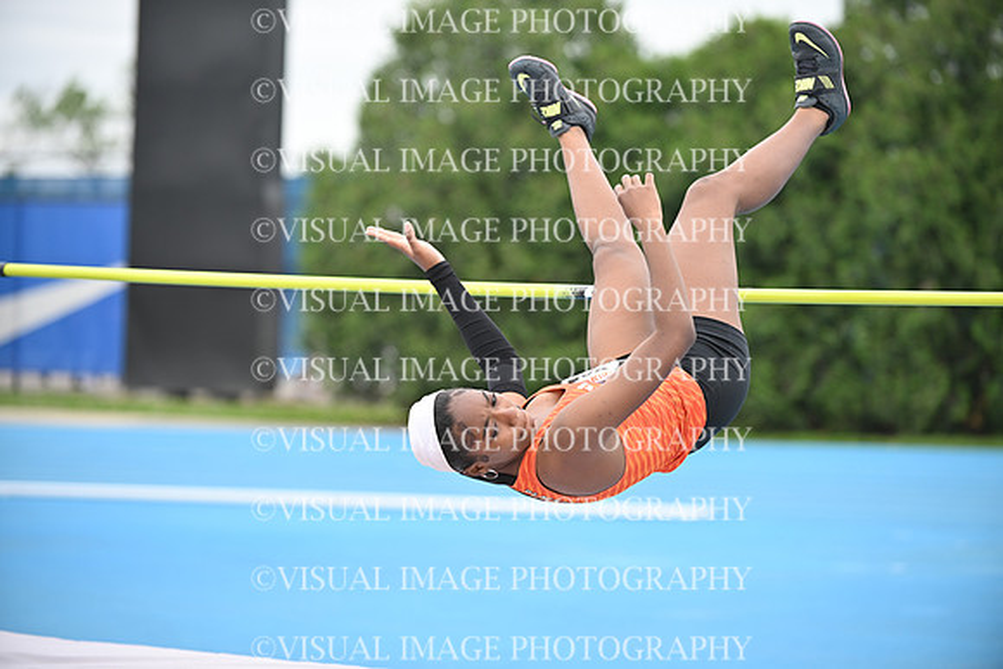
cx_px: 502
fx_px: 3762
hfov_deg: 15.2
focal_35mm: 135
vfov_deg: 10.2
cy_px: 334
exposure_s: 1/1250
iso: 250
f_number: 3.2
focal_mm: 135
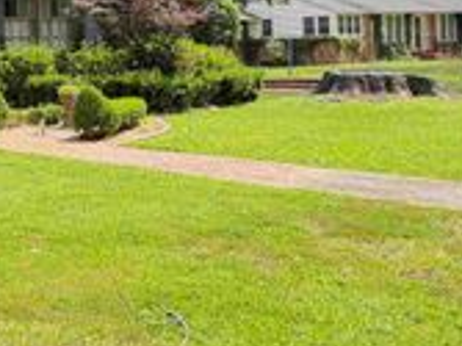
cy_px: 46
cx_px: -207
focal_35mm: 72
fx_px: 960
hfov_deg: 22.7
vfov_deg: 20.1
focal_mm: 6.76
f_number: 1.78
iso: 100
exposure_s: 1/1060
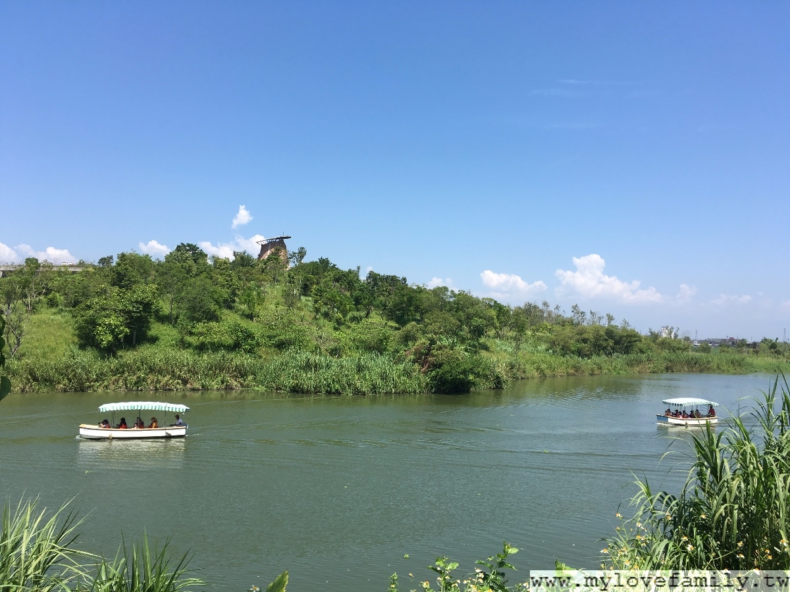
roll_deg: -2.5
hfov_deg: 61.7
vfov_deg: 48.2
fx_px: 662
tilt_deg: +3.6
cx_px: 395
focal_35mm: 29
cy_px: 296
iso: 25
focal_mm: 4.15
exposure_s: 1/1282
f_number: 2.2
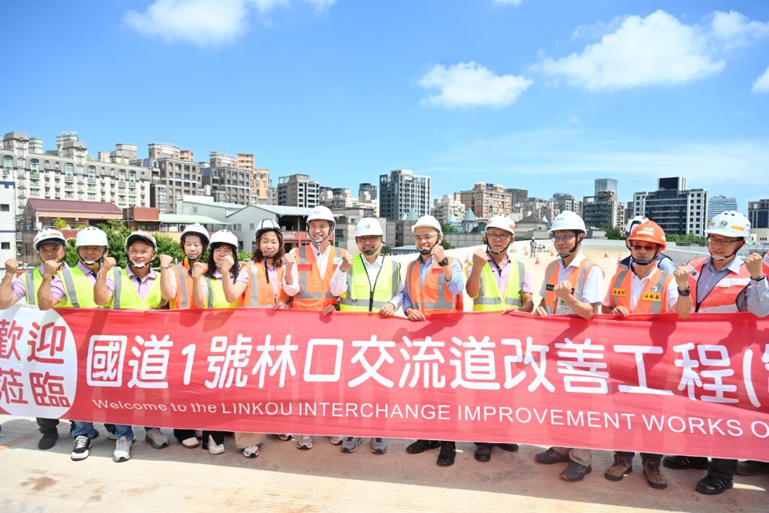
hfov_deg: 73.7
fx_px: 513
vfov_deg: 53.1
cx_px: 384
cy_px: 256
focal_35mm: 24
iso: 64
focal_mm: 24
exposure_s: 1/500
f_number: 4
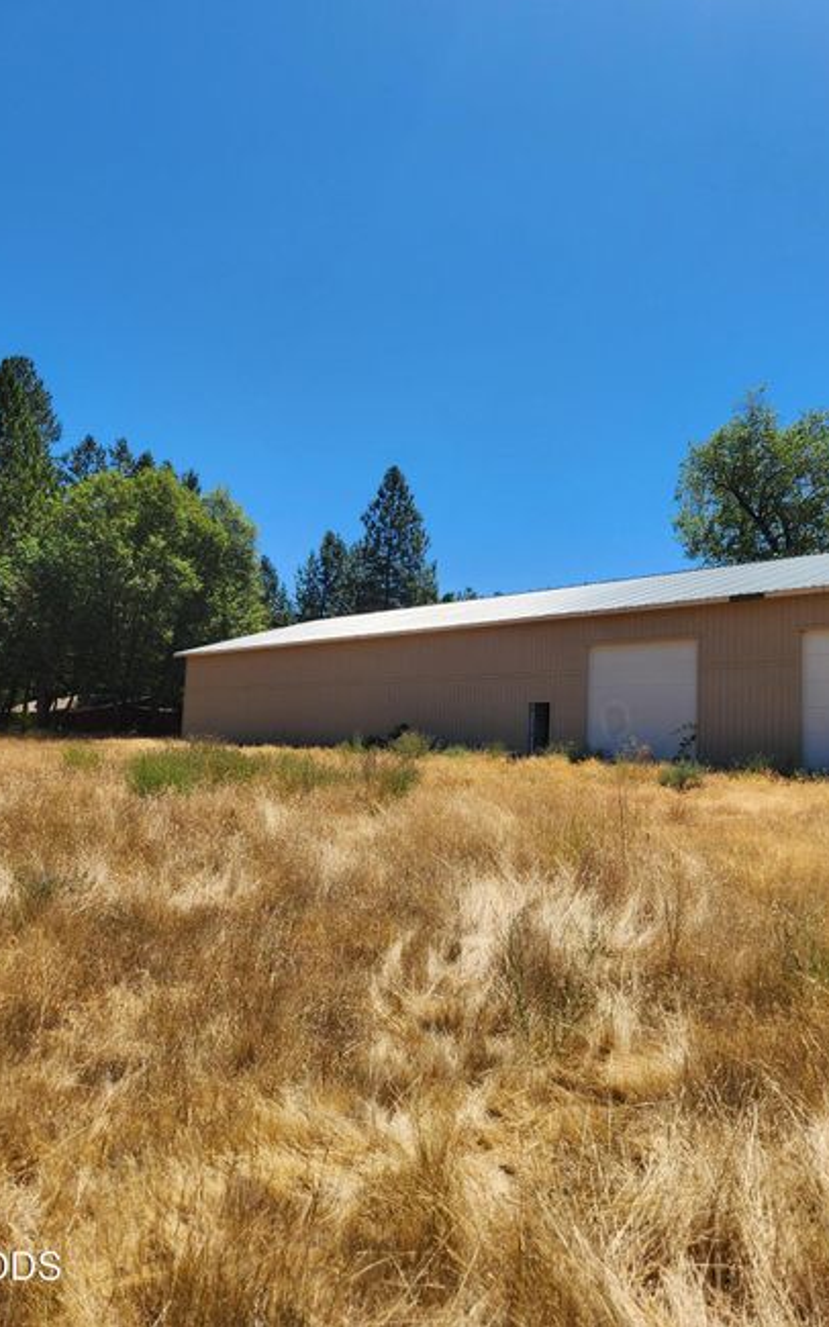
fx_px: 904
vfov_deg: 72.5
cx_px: 486
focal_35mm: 25
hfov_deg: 49.0
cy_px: 648
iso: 20
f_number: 1.8
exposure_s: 1/1584
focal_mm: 5.4
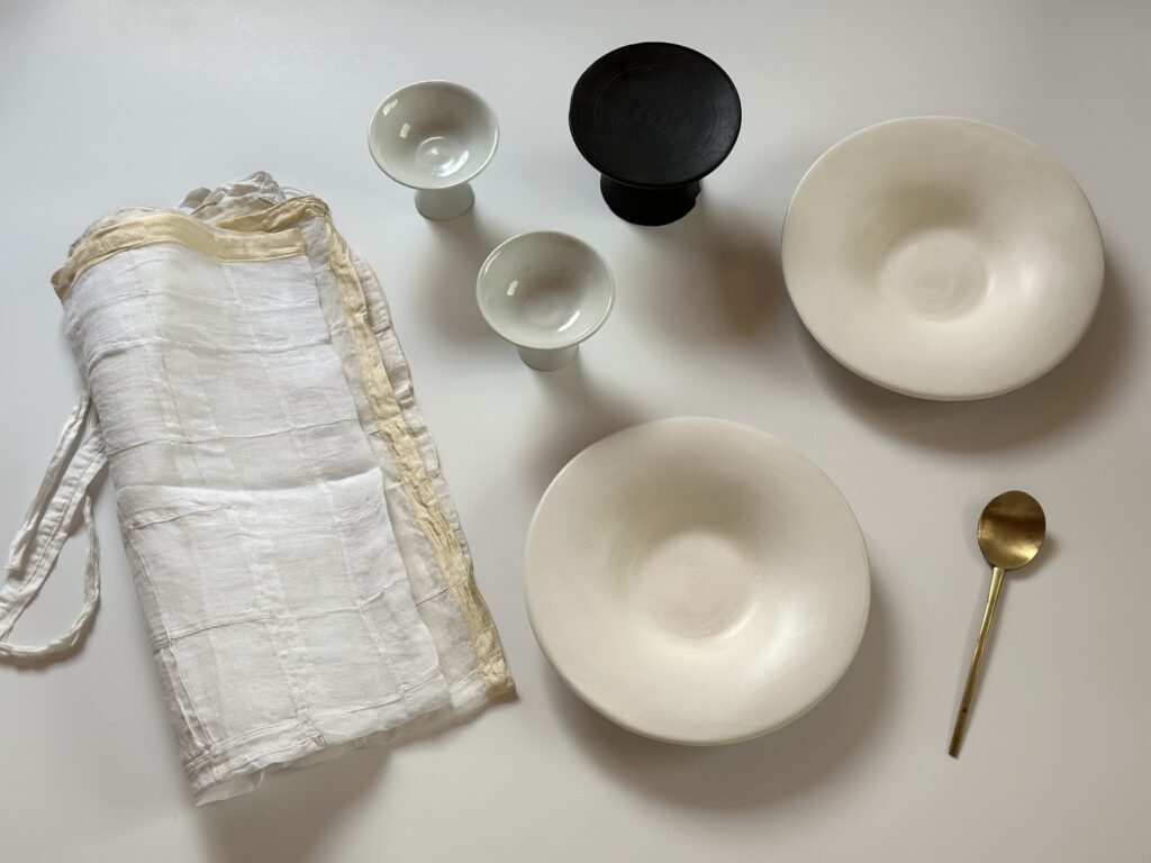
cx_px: 576
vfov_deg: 30.3
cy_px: 432
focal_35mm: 48
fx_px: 1596
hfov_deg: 39.7
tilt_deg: -65.1
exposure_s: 1/60
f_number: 1.78
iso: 160
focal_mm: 6.86
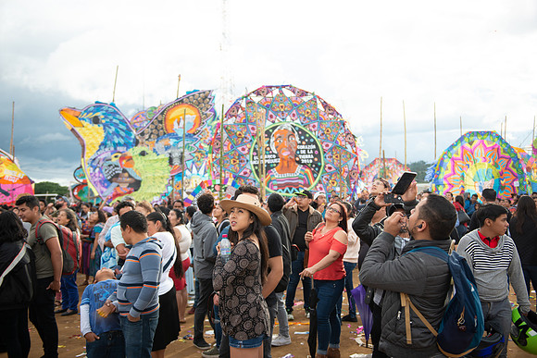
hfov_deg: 55.8
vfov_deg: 38.9
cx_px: 268
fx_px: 507
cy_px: 179
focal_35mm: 34
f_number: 2.8
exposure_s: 1/640
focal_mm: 34
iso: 200
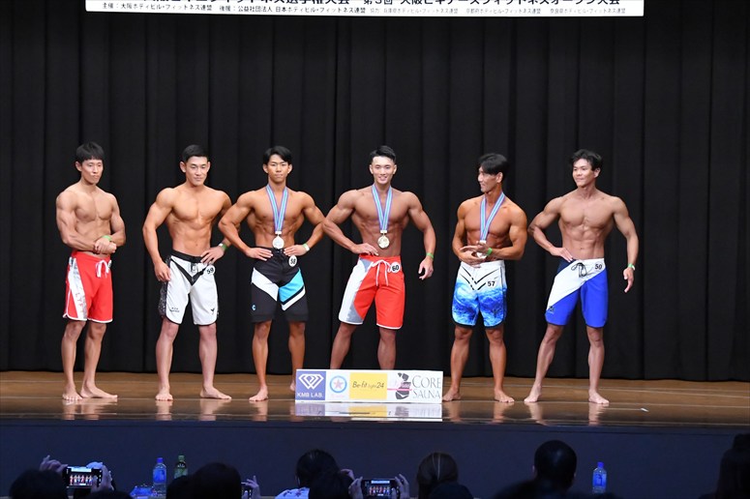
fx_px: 2811
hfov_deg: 15.2
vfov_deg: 10.2
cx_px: 375
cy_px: 250
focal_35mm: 135
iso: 8000
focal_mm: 90
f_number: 5.6
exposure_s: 1/400
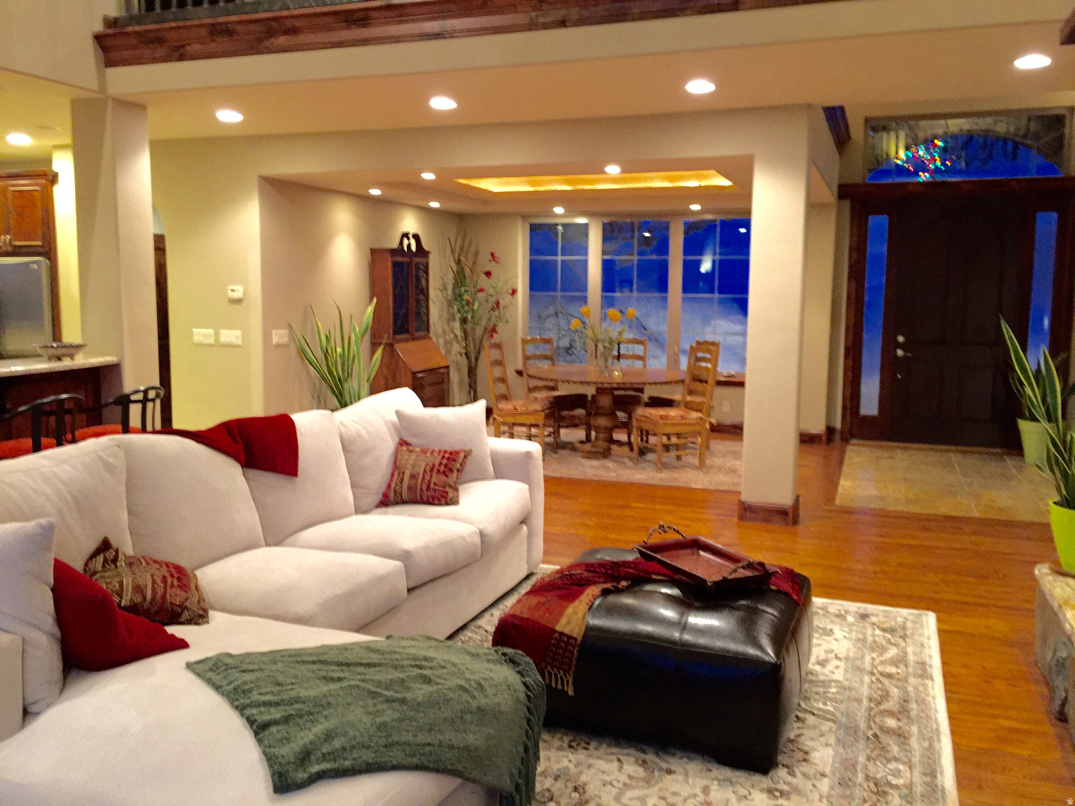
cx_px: 538
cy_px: 403
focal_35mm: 29
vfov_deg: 48.2
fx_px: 901
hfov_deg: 61.7
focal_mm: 4.15
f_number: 2.2
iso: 250
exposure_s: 1/15
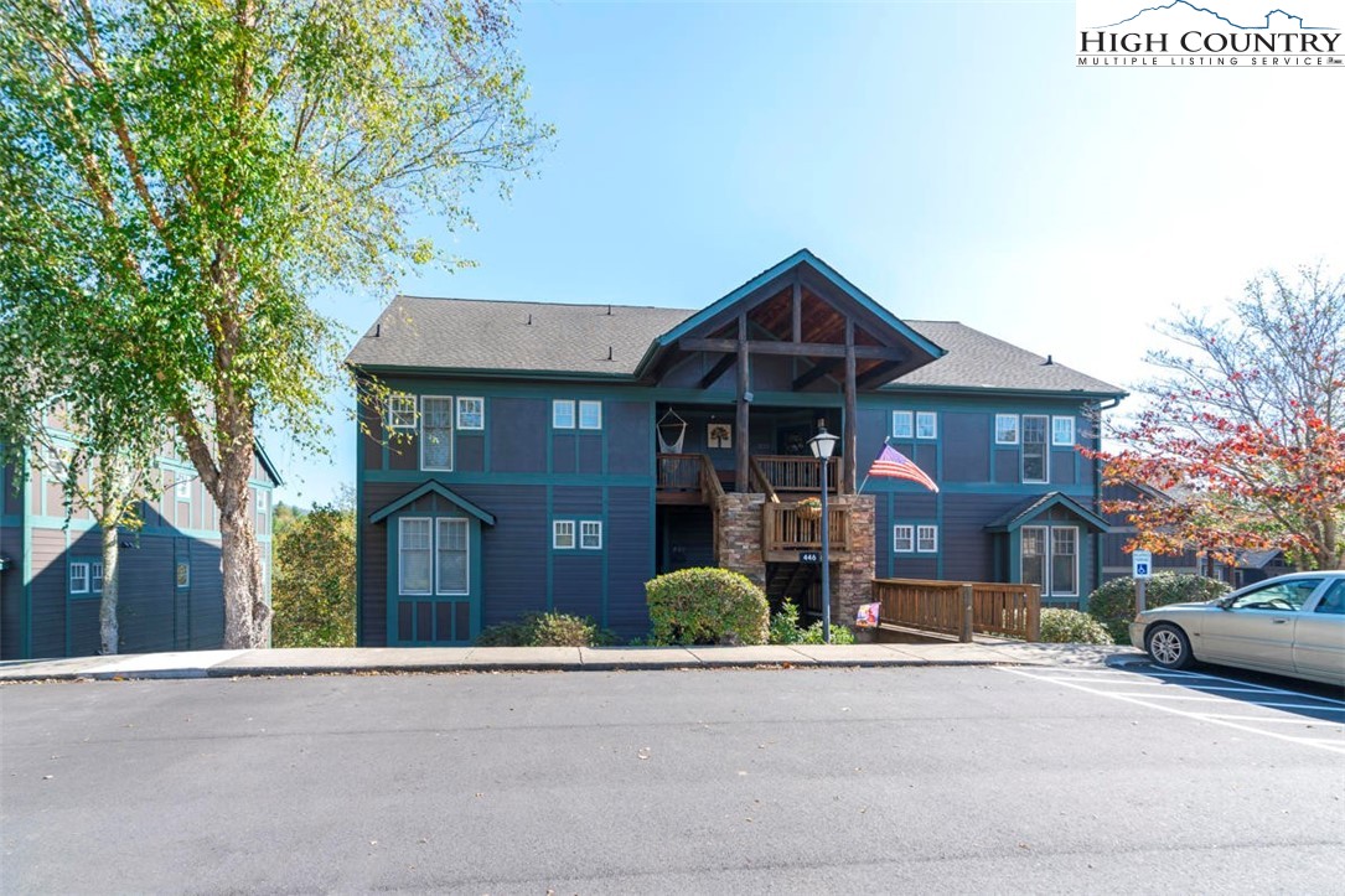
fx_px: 635
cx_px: 672
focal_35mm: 17
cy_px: 448
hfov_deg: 93.3
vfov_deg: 70.4
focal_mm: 17
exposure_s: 1/160
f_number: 6.3
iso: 100
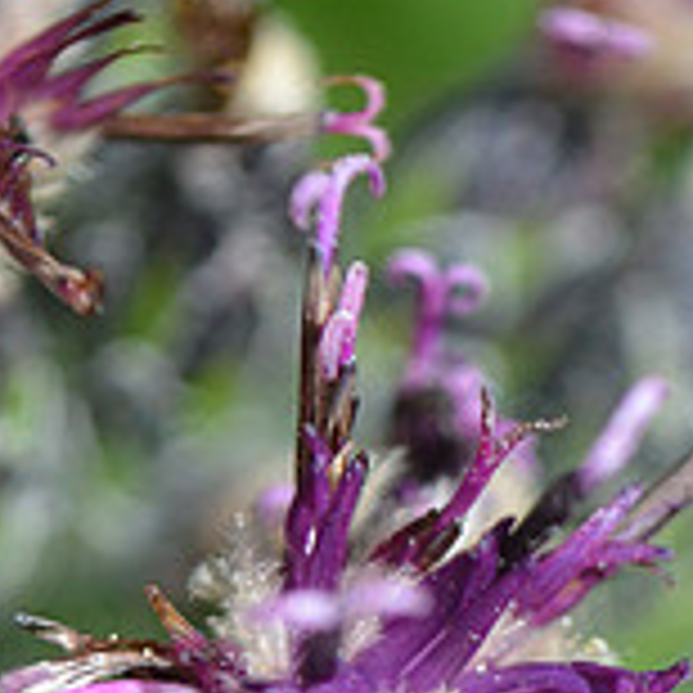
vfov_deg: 6.6
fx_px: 5970
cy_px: 950
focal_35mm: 264
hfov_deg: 6.6
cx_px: 176
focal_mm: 55
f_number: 5.6
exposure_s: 1/1000
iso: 720
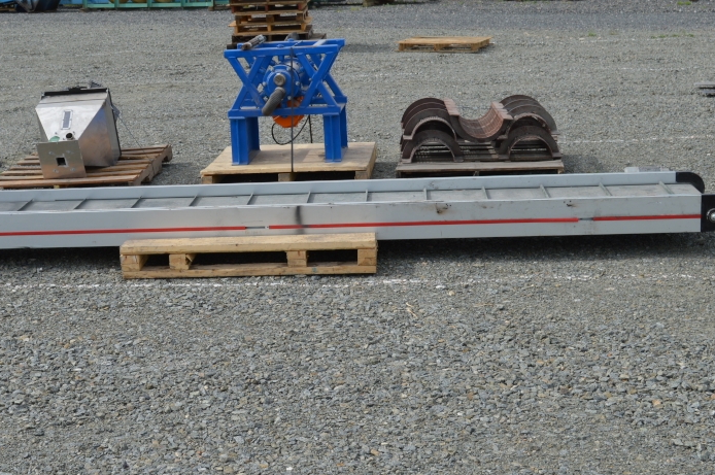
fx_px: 1244
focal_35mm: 63
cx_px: 267
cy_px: 209
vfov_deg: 21.6
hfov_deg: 31.9
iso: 100
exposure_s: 1/250
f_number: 8
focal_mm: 29
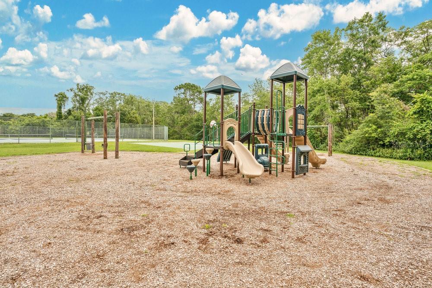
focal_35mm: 16
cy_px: 144
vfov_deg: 73.8
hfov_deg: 96.7
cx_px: 216
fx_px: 192
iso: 100
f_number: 8
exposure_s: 1/250
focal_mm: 16
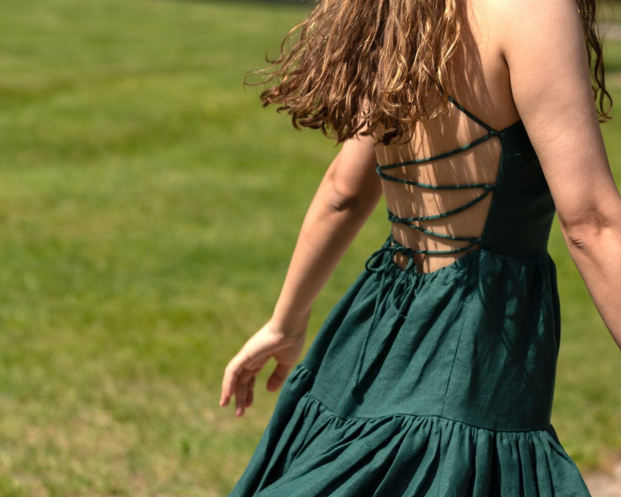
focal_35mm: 168
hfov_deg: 11.5
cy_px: 146
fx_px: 3088
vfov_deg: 9.2
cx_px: 422
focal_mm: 85
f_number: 3.5
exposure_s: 1/2000
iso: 160
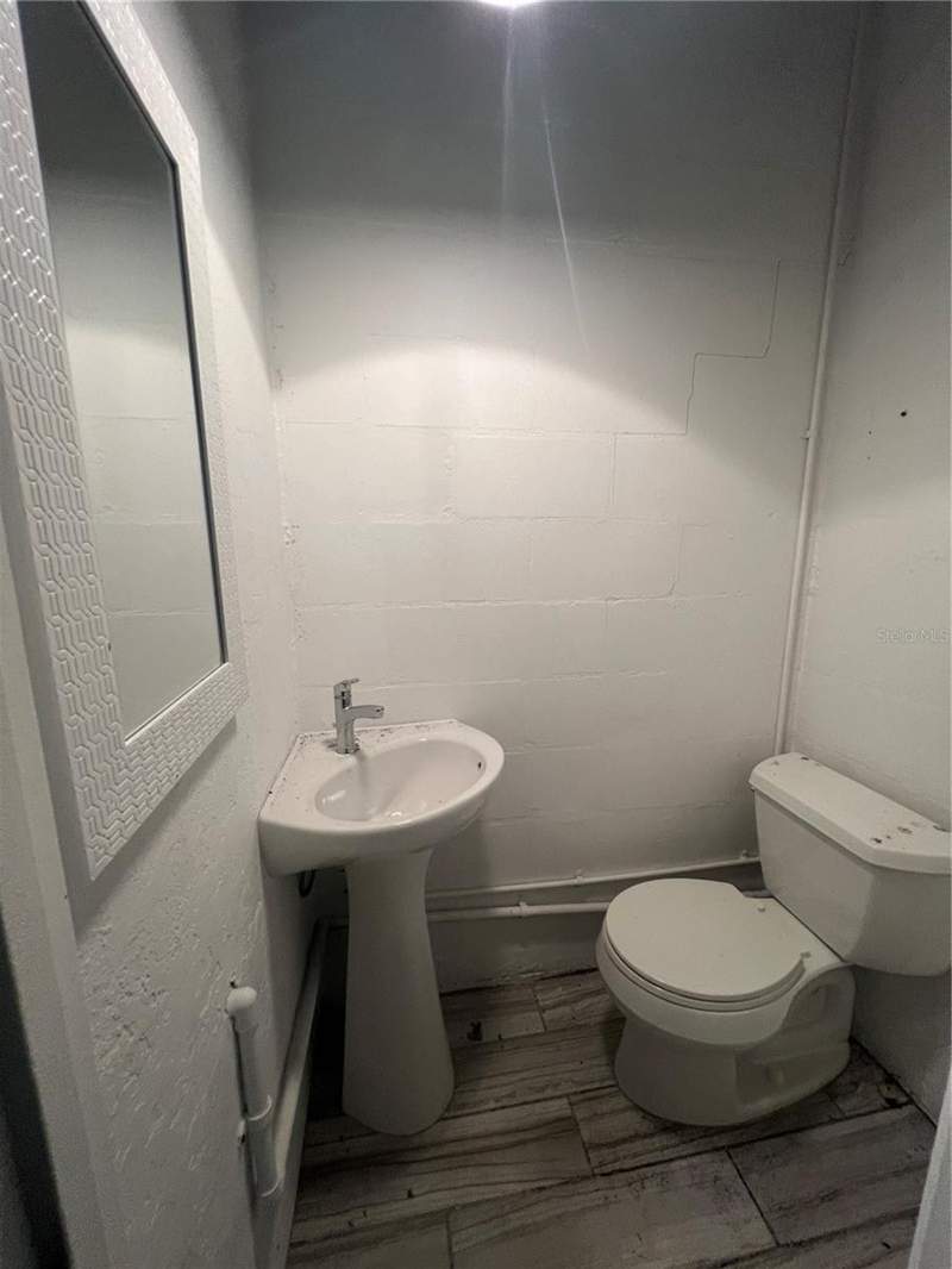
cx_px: 476
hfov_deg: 89.9
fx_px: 477
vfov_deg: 106.2
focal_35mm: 13
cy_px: 634
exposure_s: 1/60
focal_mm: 1.57
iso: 160
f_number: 1.8
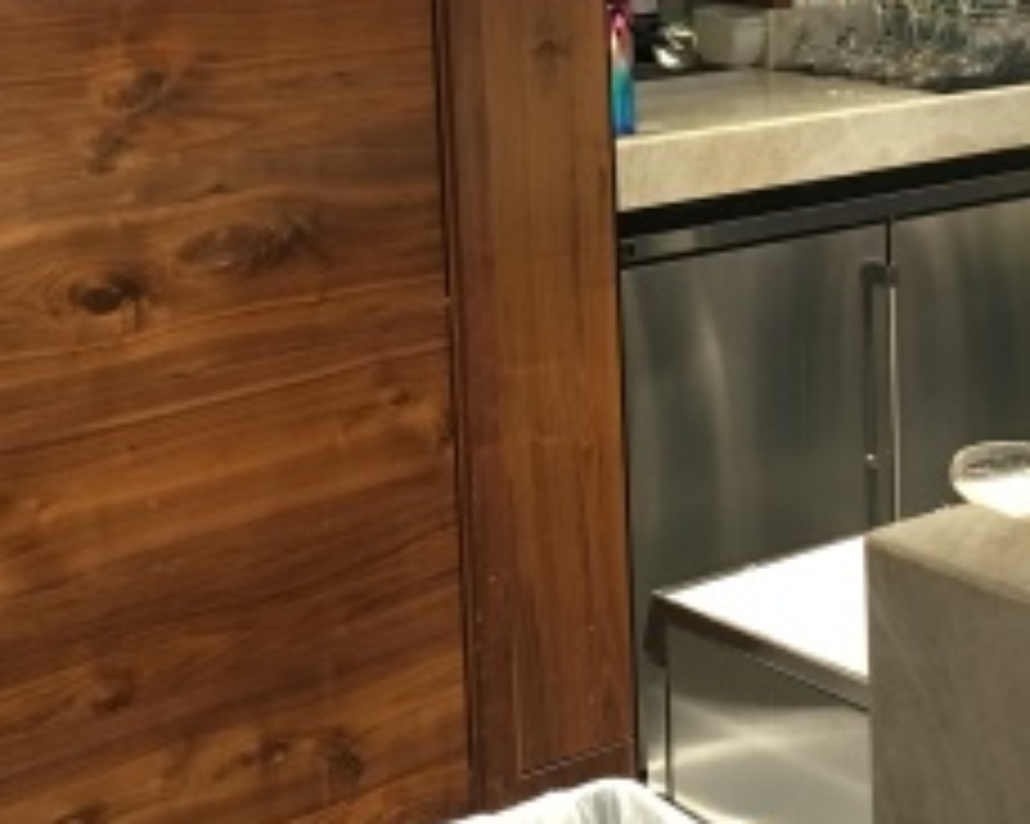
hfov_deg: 23.2
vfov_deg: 19.1
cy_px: 81
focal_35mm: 79
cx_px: 1008
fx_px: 2407
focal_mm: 4.15
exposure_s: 1/30
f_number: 2.2
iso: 125
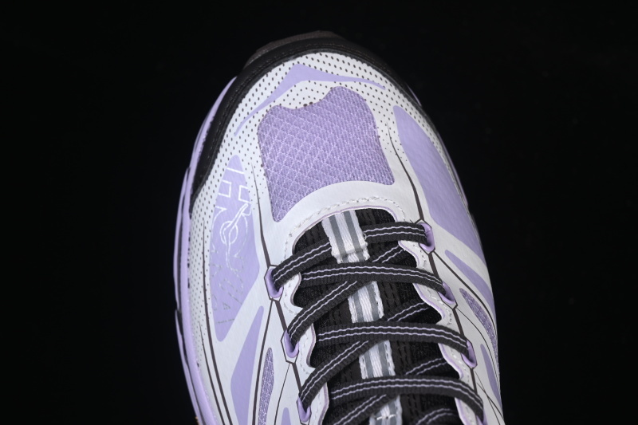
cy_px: 212
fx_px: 1329
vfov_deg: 18.2
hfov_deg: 27.0
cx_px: 319
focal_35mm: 75
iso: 160
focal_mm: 50
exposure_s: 1/80
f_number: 7.1
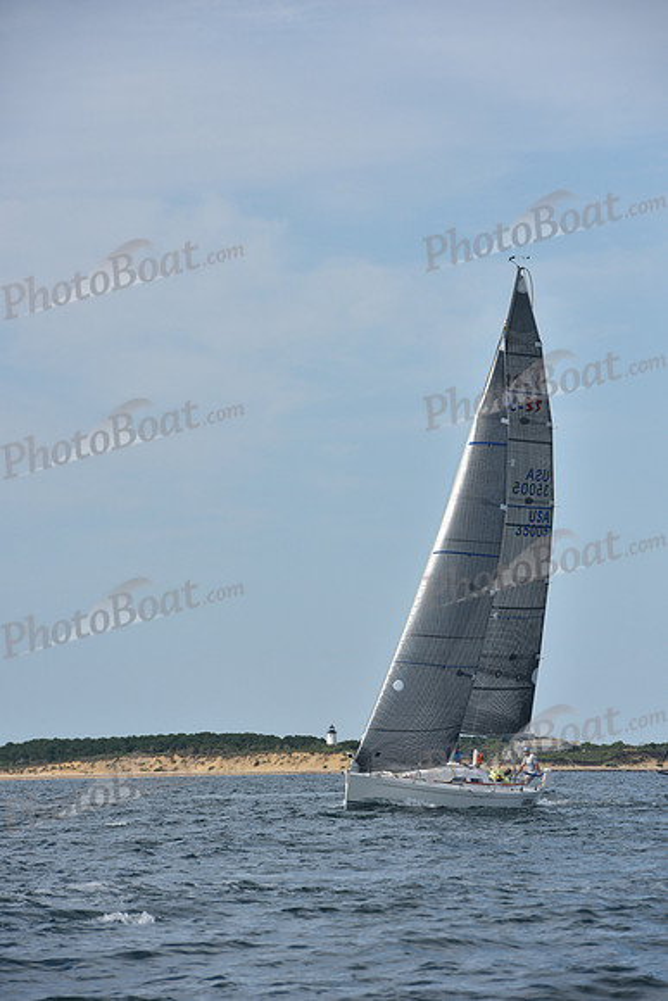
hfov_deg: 6.9
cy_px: 500
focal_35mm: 200
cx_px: 334
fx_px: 5563
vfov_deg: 10.3
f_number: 9
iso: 320
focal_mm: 200
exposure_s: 1/1000
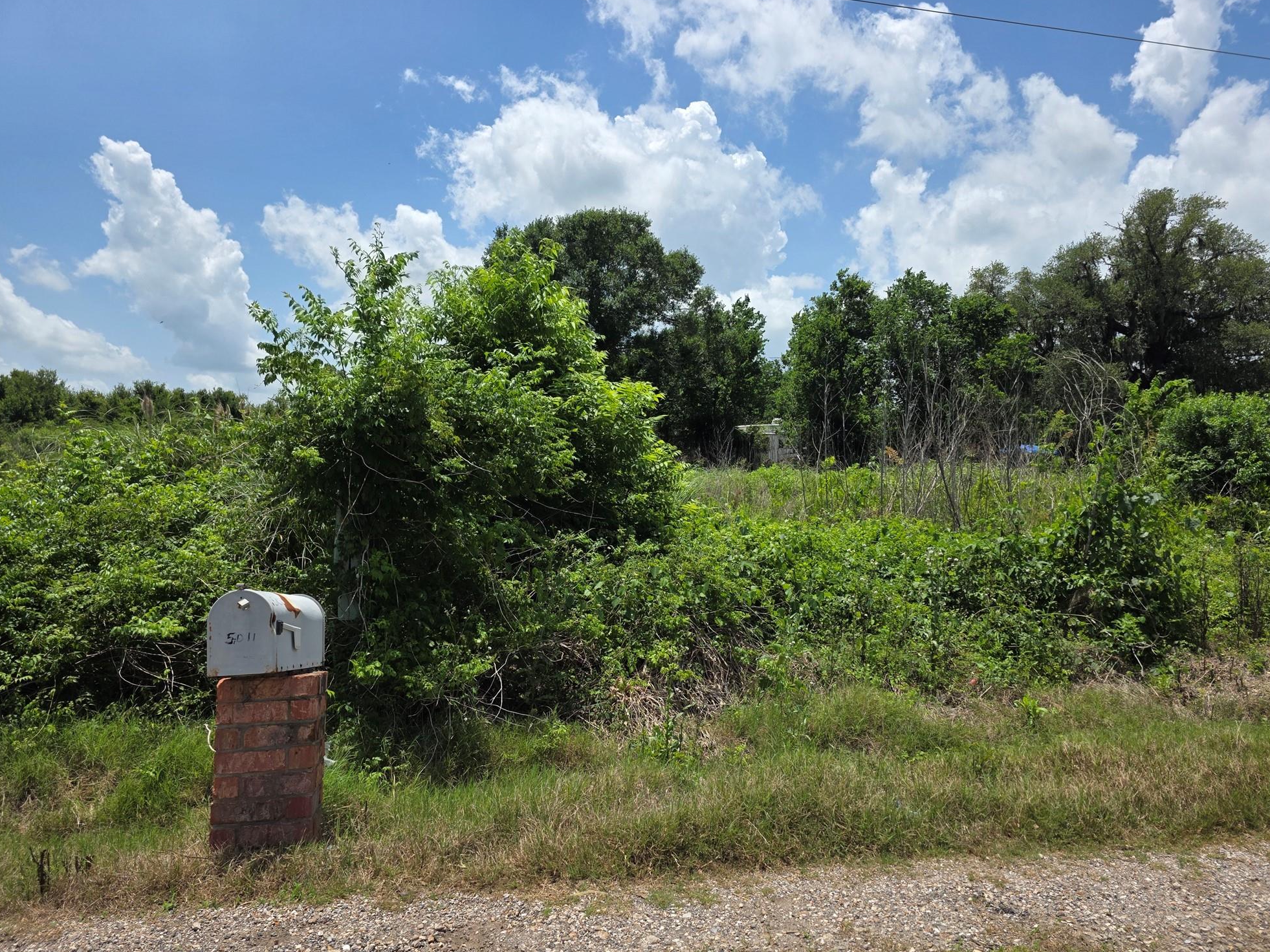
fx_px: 880
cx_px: 638
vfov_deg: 56.8
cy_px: 466
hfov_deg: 71.6
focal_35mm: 24
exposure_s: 1/7944
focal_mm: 6.3
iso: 80
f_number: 1.7
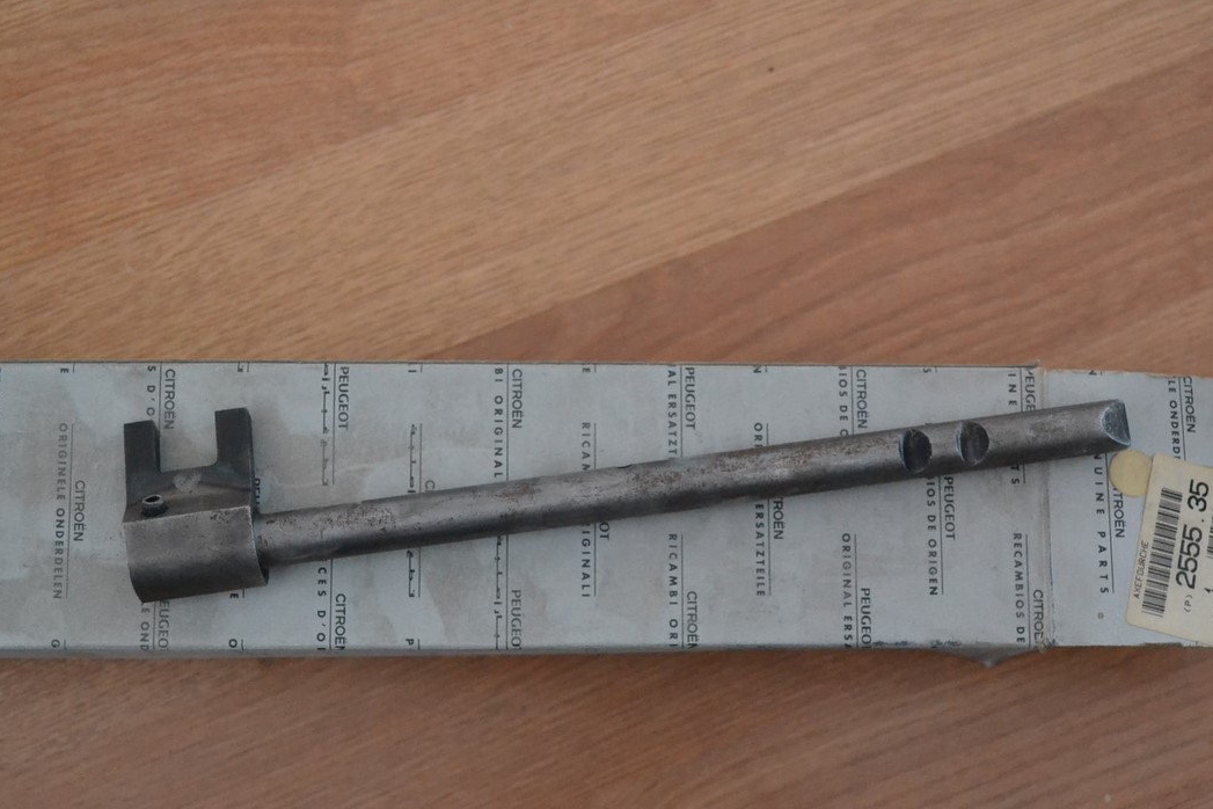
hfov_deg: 34.4
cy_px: 515
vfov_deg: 23.3
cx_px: 704
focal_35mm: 58
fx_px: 1954
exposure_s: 1/30
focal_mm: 30
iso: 3200
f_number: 4.5
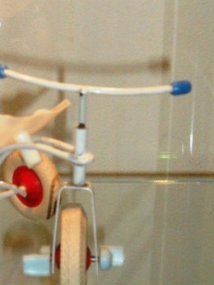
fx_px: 1194
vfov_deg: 13.6
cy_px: 161
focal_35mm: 145
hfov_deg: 10.2
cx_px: 13
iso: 200
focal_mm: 8.7
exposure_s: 1/45
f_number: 3.9
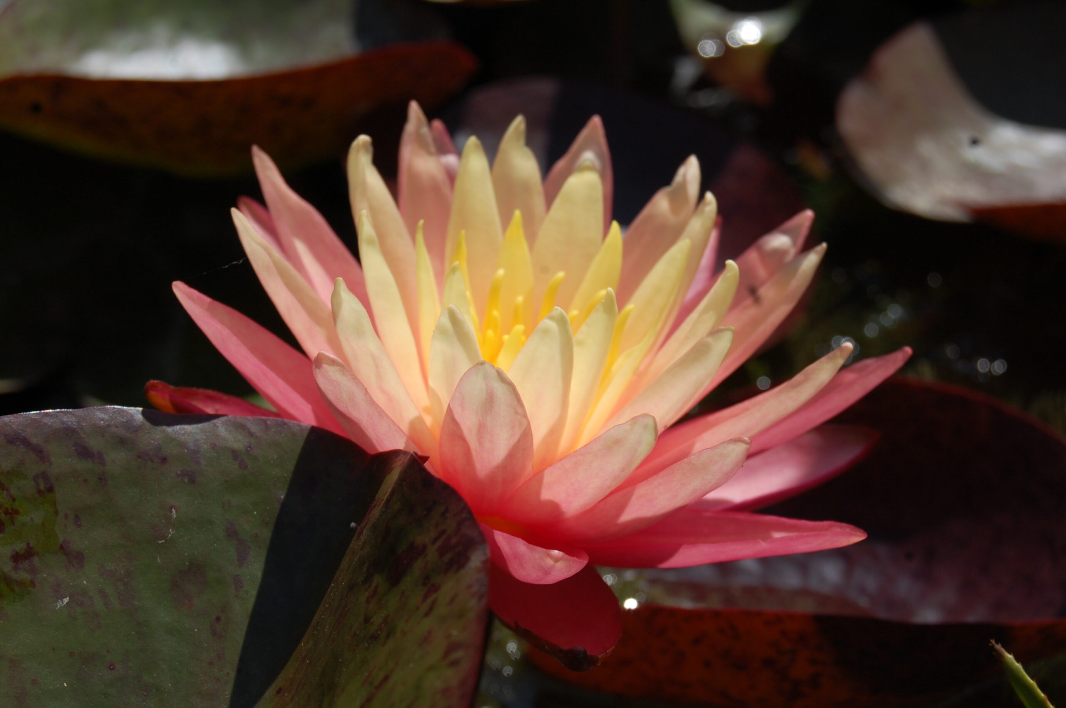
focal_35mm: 82
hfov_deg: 24.6
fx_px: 2441
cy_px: 354
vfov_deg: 16.5
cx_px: 533
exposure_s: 1/500
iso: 200
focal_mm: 55
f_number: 11
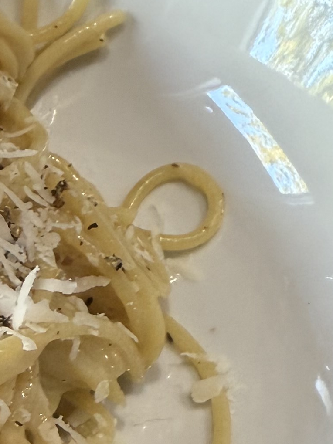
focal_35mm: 95
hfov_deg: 15.2
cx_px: -34
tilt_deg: -47.6
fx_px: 1219
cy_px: 225
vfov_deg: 20.7
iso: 200
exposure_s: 1/50
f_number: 2.2
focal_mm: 2.22
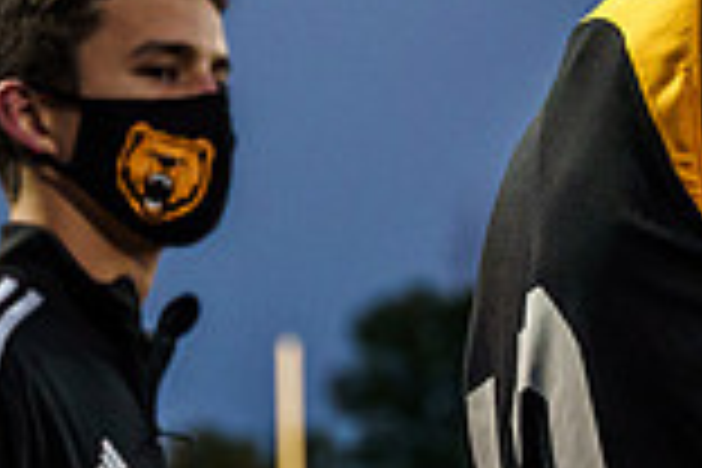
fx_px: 3783
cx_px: 389
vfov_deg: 7.1
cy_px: 130
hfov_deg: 10.6
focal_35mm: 194
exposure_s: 1/400
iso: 2500
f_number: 2.8
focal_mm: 48
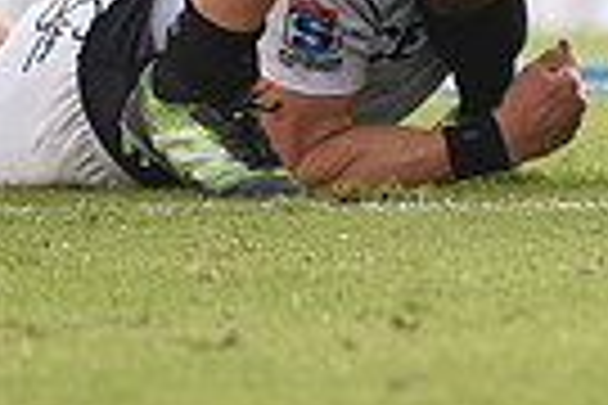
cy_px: -416
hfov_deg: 1.1
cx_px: 509
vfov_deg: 0.8
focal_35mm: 1802
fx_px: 30431
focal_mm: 420
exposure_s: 1/640
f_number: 4
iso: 800
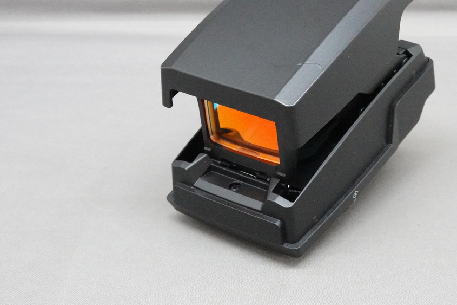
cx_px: 315
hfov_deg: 28.2
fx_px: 901
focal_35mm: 71
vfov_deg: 19.1
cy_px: 92
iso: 5000
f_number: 8
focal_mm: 19.03
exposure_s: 1/50
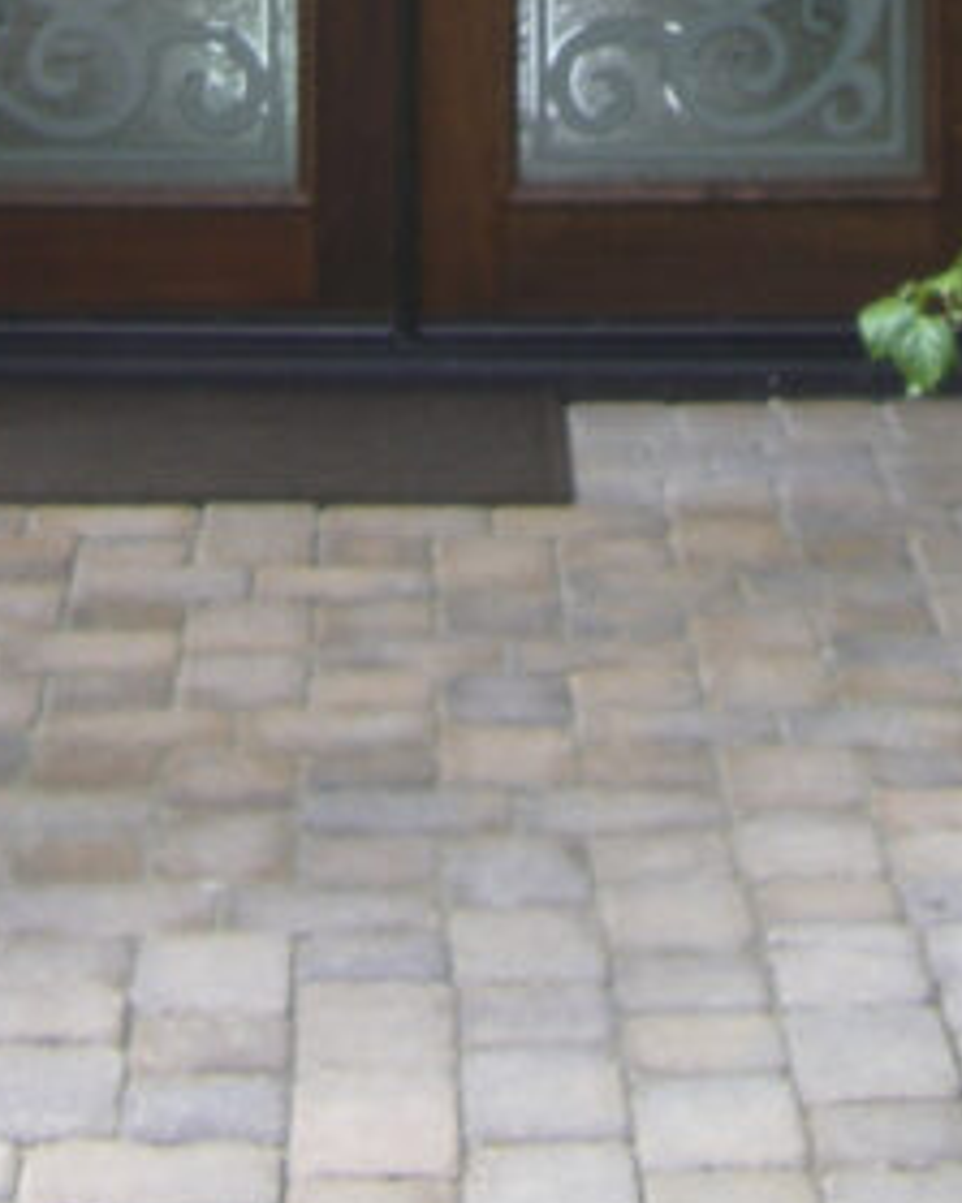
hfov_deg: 11.3
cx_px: 319
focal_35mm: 136
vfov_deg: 13.1
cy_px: -772
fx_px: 4843
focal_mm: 7.9
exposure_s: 1/100
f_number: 2.8
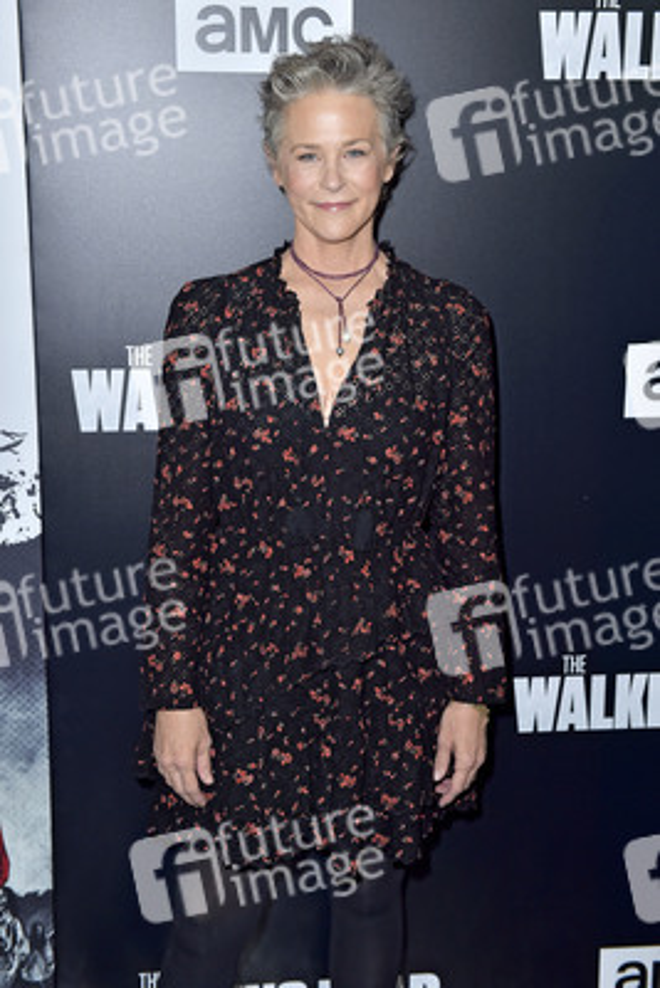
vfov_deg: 41.1
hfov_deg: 28.1
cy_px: 494
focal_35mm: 48
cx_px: 330
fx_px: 1319
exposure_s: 1/200
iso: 500
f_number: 5
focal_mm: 48
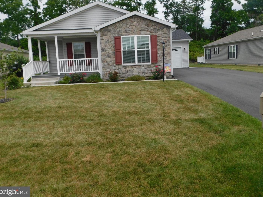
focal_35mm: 31
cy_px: 96
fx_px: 235
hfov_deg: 58.4
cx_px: 132
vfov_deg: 45.4
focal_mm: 5.3
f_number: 3.2
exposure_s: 1/1250
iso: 125
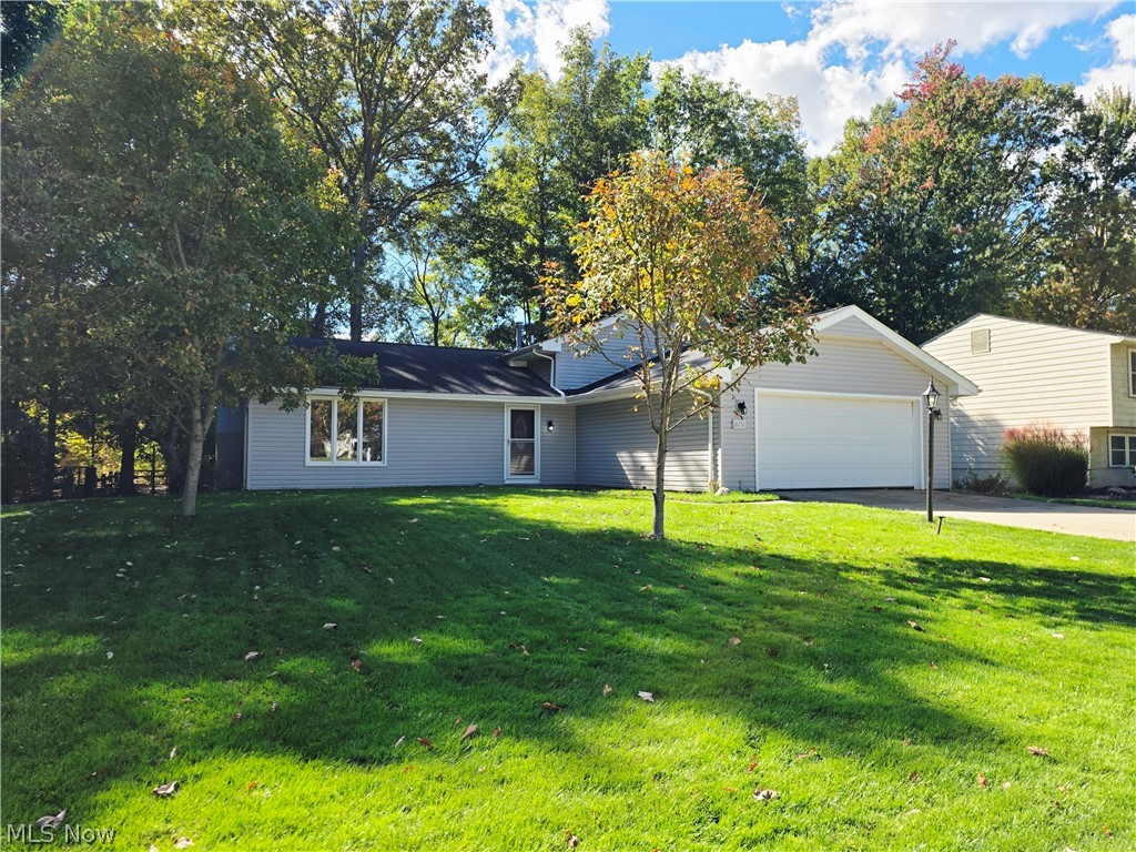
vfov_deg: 58.9
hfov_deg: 73.9
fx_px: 755
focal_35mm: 23
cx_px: 568
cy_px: 426
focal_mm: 6.25
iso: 80
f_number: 1.7
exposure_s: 1/3333
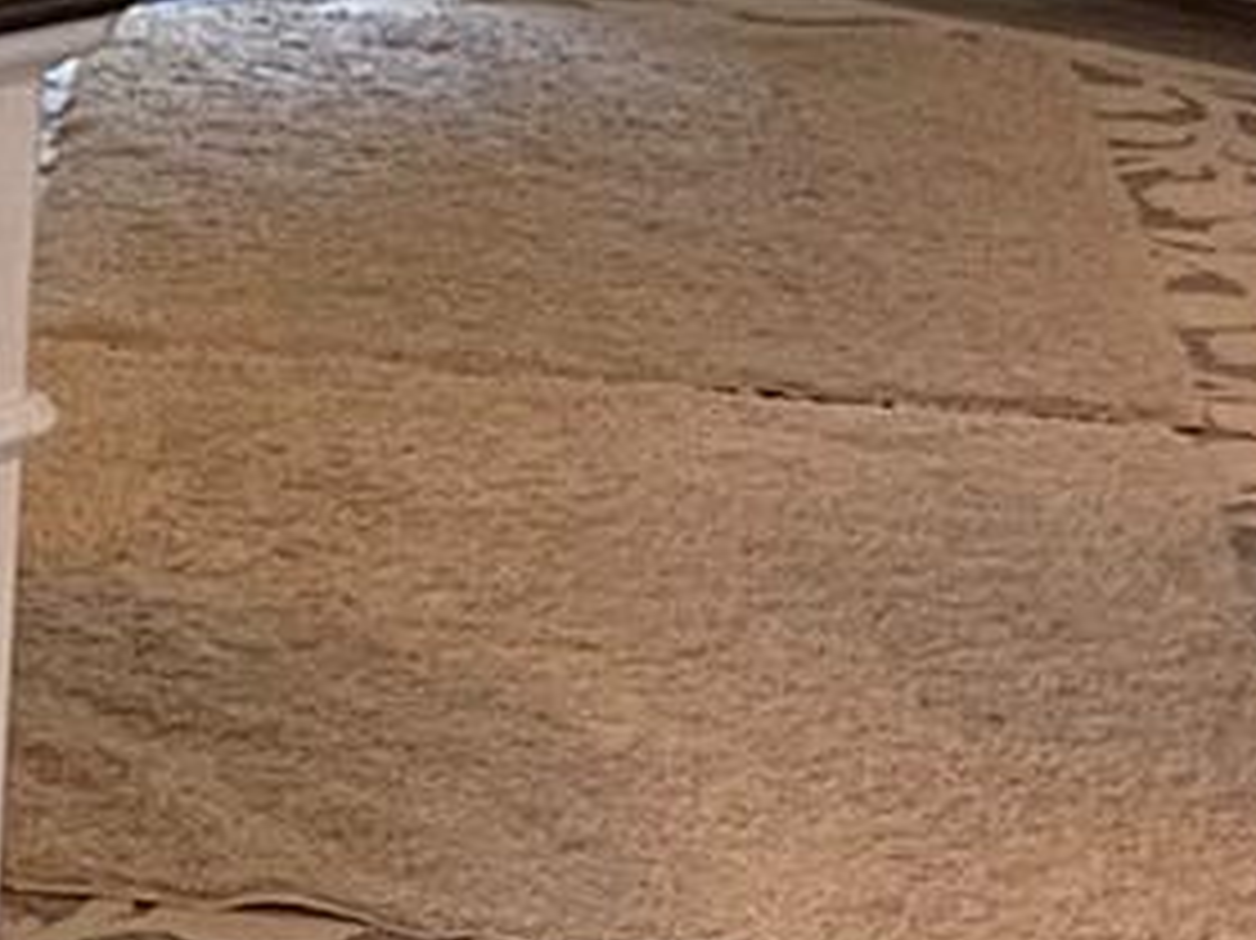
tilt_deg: -14.5
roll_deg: +0.0
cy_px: 279
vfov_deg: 7.8
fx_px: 6927
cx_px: -1990
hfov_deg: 9.1
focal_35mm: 191
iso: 250
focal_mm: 4.25
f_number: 1.8
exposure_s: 1/60
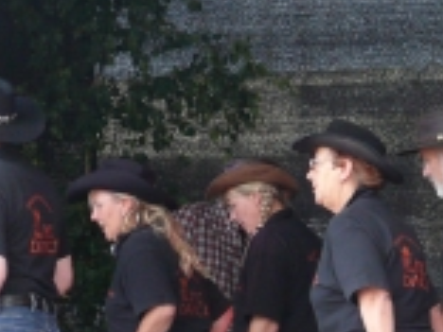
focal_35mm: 299
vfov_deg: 5.0
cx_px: 591
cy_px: 203
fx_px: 3826
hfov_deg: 6.6
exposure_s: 1/125
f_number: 3.2
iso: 200
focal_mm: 19.7
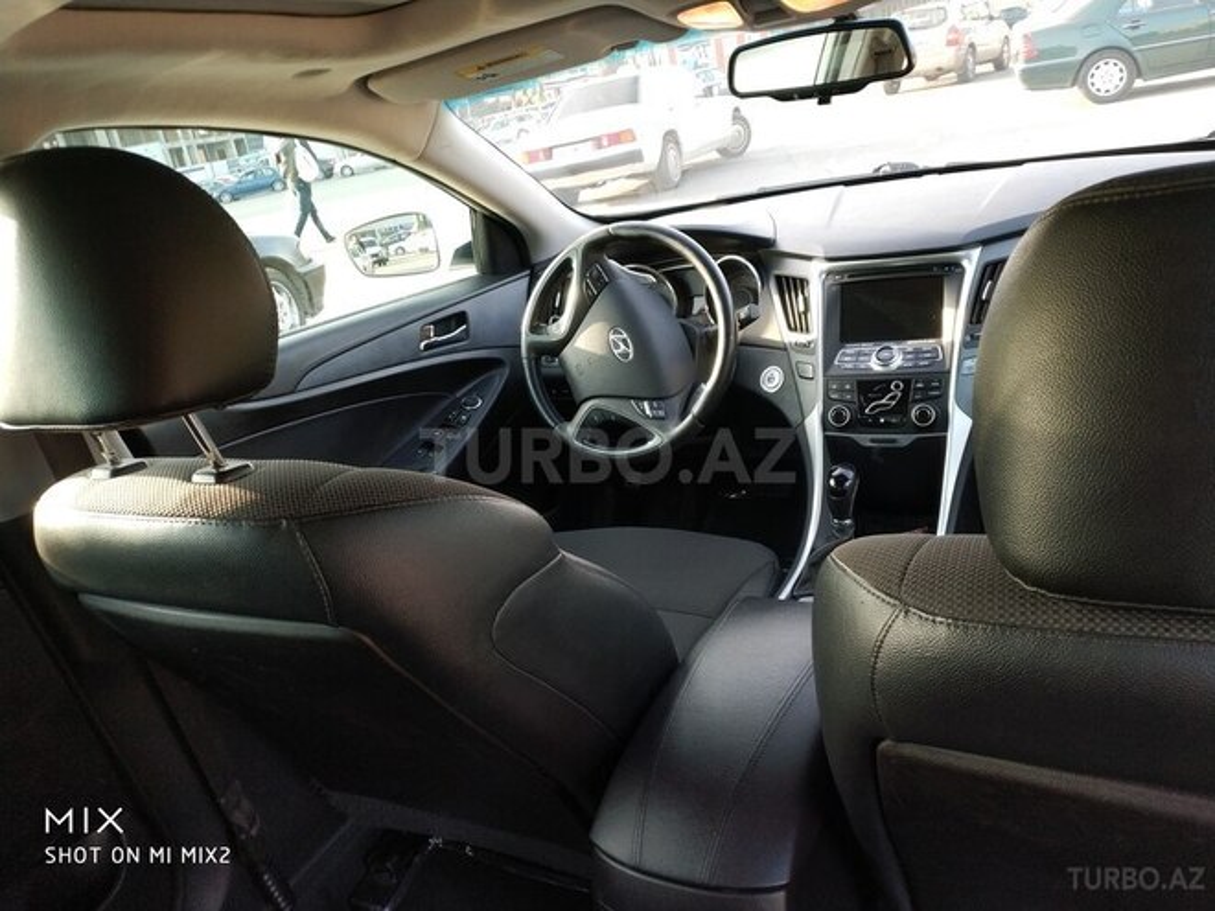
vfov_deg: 44.2
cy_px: 456
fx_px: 1123
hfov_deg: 56.8
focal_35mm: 32
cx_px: 608
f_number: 2
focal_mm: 4.5
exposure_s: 1/50
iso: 119
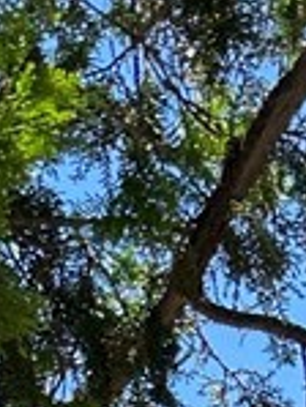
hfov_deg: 8.8
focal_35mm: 165
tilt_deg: -5.1
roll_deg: +1.6
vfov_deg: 8.8
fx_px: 1942
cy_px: 1374
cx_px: 456
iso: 80
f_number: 1.78
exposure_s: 1/1157
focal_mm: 6.86
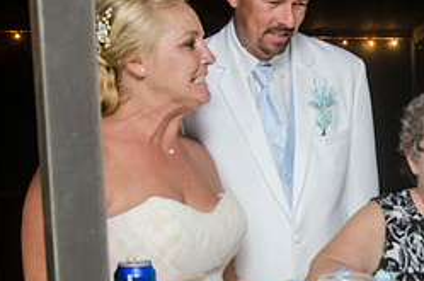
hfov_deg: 23.2
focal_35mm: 84
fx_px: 987
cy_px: 187
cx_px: 431
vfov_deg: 16.2
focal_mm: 24
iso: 400
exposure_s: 1/60
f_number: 5.6
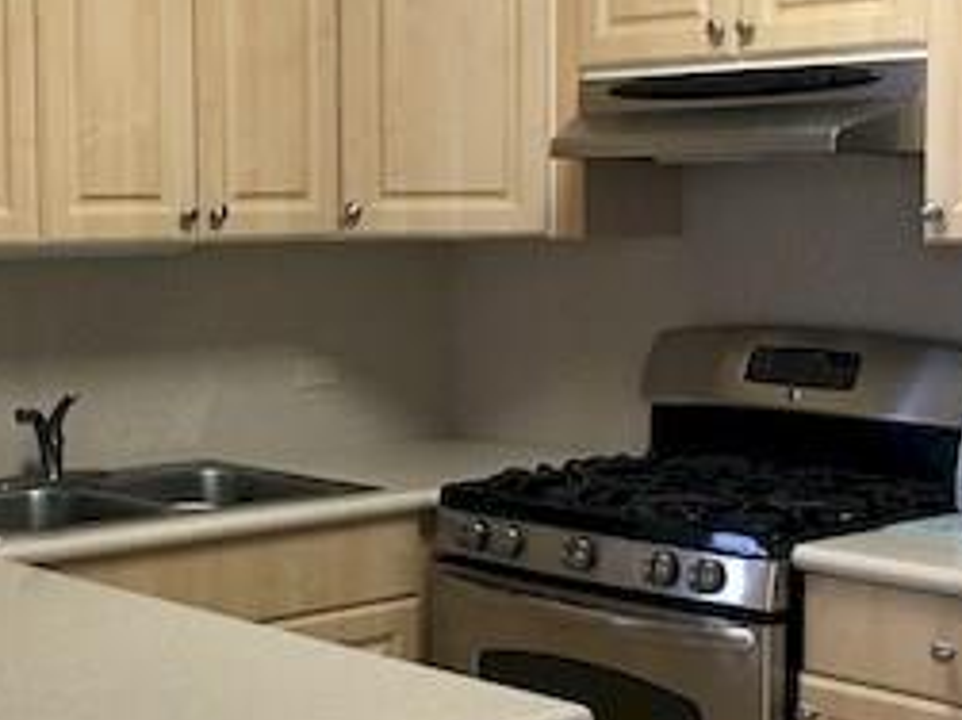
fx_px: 2056
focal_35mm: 74
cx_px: 345
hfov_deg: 26.2
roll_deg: +1.0
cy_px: 352
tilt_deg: -3.3
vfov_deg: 19.9
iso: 50
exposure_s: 1/15
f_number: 2.2
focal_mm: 4.15
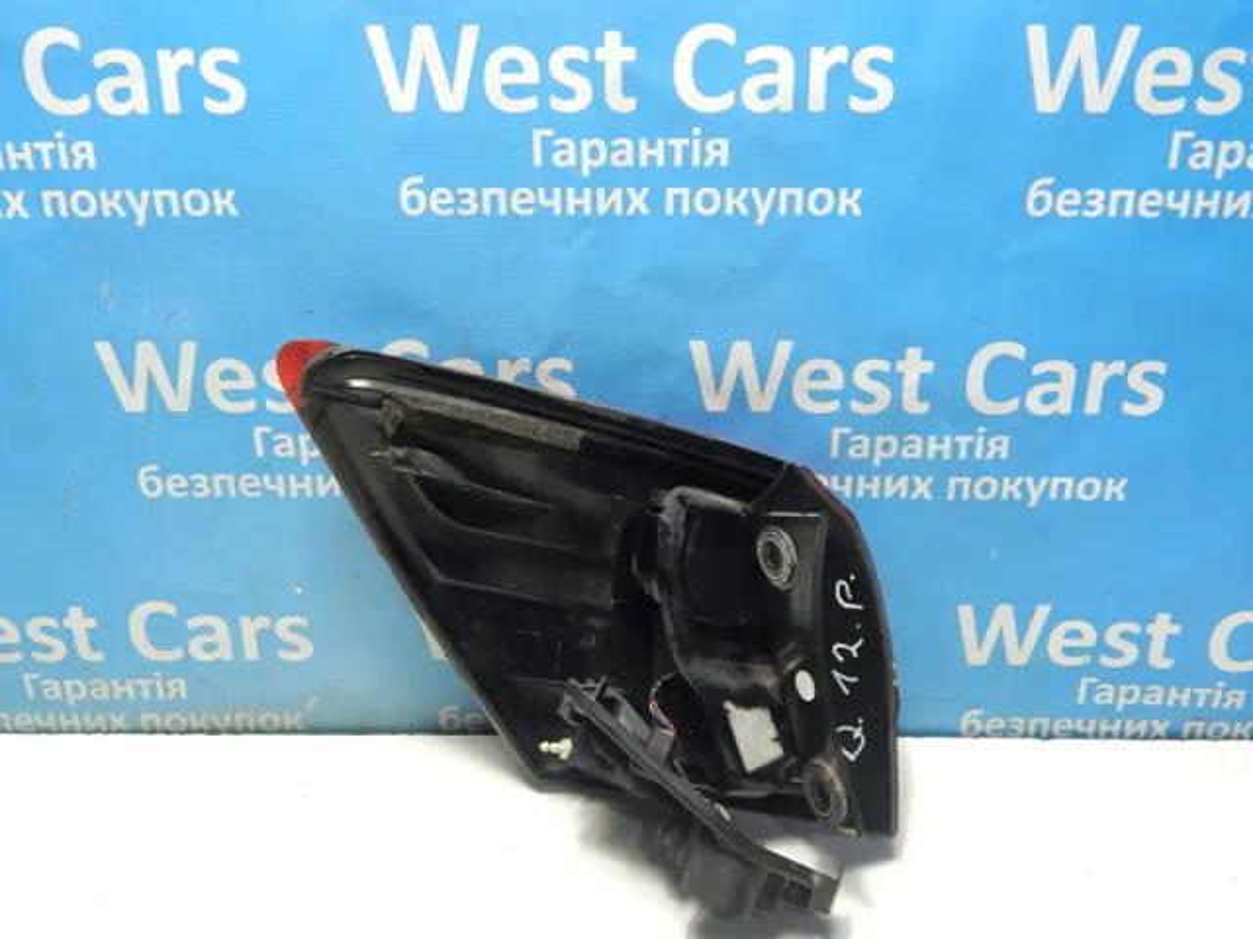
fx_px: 1122
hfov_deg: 58.4
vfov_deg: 45.4
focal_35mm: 31
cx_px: 626
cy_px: 470
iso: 400
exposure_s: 1/40
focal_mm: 5.6
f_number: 3.2
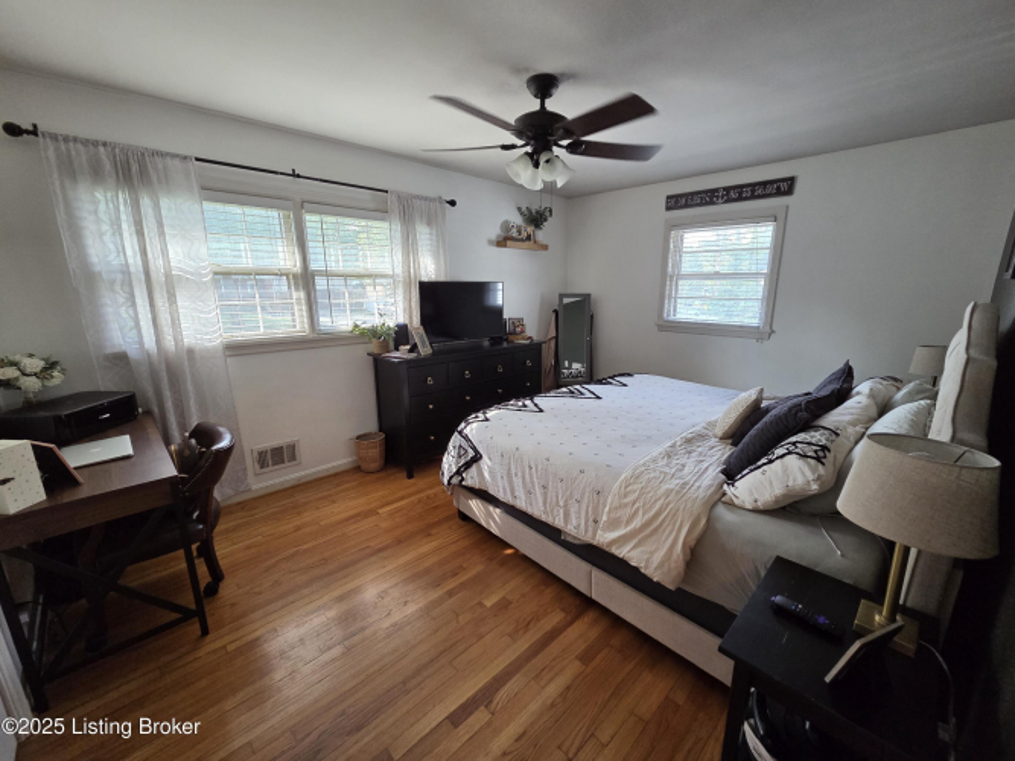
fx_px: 381
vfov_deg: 89.9
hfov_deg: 106.2
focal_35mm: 13
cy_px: 380
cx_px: 508
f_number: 2.2
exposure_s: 1/100
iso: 250
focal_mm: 2.2
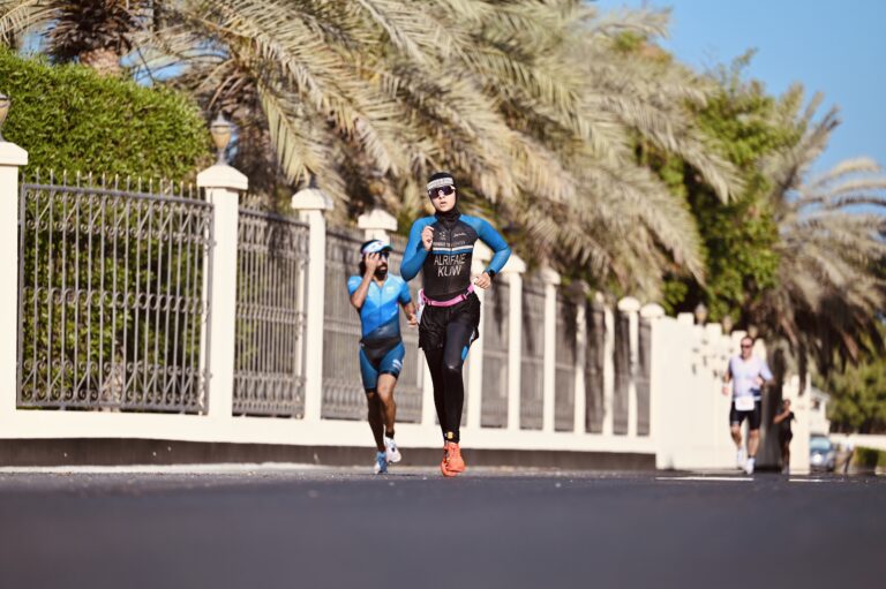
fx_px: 3935
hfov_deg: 12.8
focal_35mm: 160
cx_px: 443
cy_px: 294
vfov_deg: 8.6
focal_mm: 160
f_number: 2.8
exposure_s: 1/4000
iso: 160
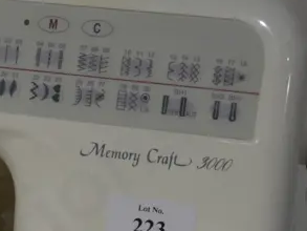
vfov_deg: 9.1
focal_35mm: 161
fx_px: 1428
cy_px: 288
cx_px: -42
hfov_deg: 12.0
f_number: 6.3
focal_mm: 23
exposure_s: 1/60
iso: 500
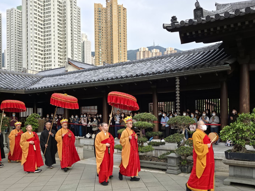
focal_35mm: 33
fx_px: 243
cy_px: 118
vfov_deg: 42.7
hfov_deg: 54.9
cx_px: 155
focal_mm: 6.3
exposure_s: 1/177
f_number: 1.7
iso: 12
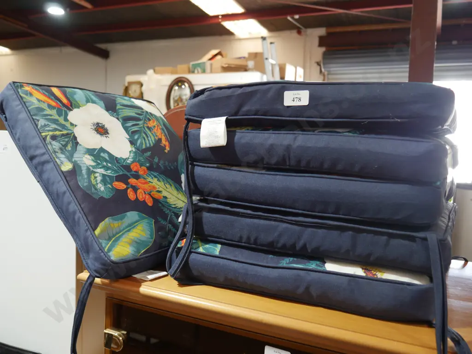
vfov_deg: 44.2
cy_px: 177
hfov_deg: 56.8
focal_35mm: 32
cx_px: 236
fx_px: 437
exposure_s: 1/60
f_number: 3.6
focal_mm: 16
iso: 500
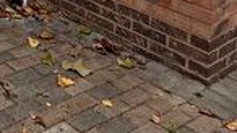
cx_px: -96
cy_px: -163
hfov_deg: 24.2
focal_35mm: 73
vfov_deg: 13.3
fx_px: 459
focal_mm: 2.22
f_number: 2.2
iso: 50
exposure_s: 1/370
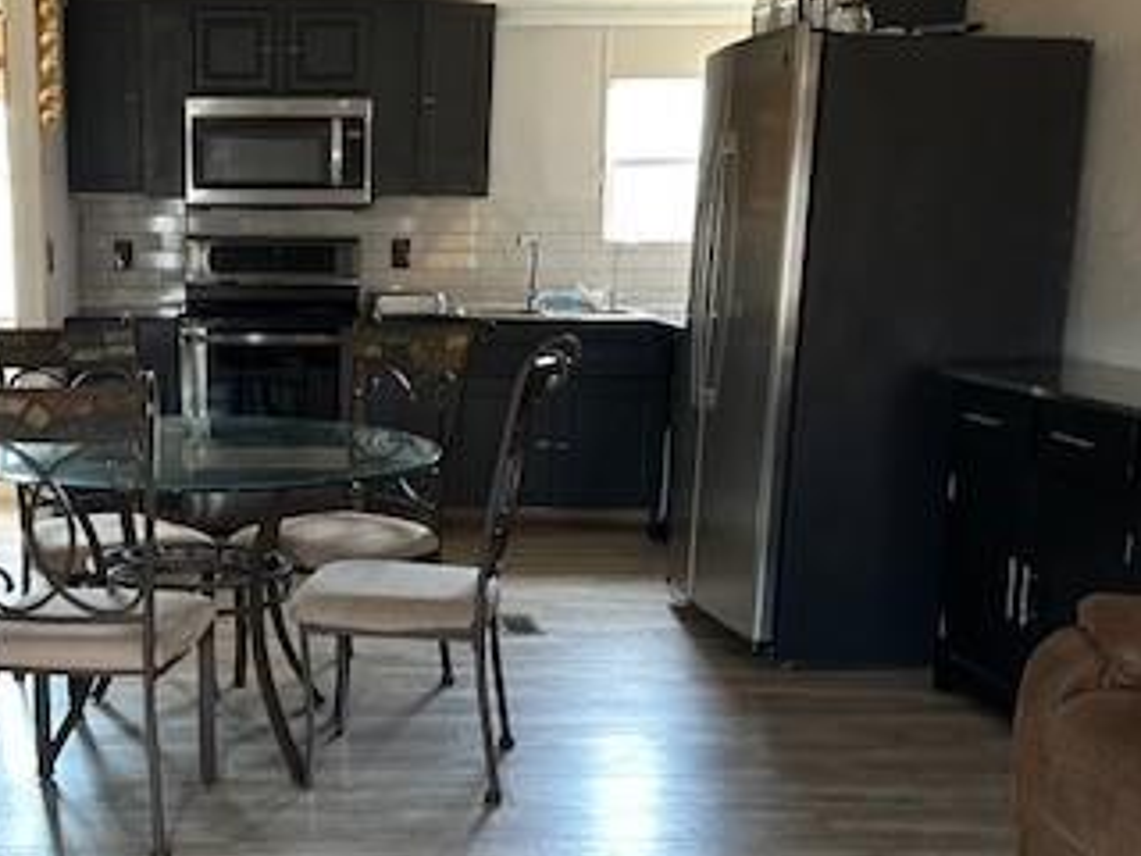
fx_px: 1582
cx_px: 296
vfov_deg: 30.1
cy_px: 546
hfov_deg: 38.7
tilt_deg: -10.5
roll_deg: -0.4
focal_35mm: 48
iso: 250
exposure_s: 1/60
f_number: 1.78
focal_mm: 6.86
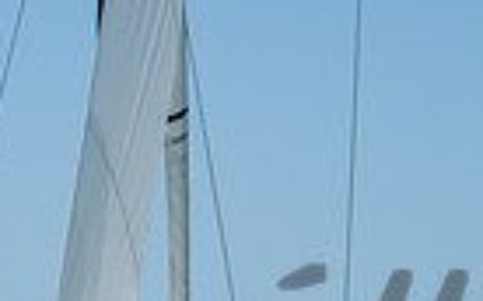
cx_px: -51
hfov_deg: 6.9
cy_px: 443
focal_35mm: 305
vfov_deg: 4.3
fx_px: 4012
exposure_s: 1/1000
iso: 400
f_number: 6.3
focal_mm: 64
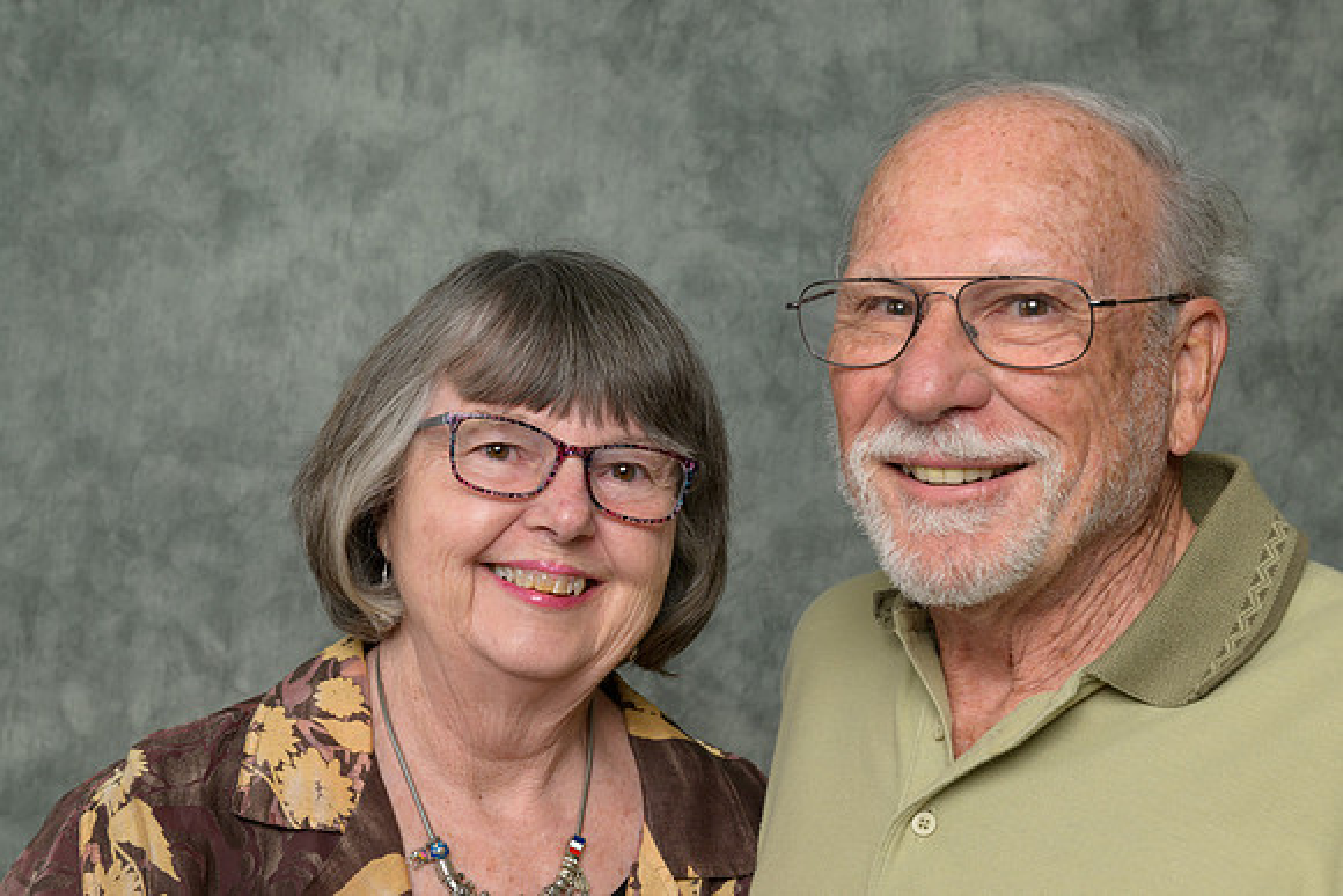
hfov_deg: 34.5
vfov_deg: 23.4
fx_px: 2164
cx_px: 672
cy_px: 448
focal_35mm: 58
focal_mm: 58
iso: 400
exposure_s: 1/125
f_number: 10
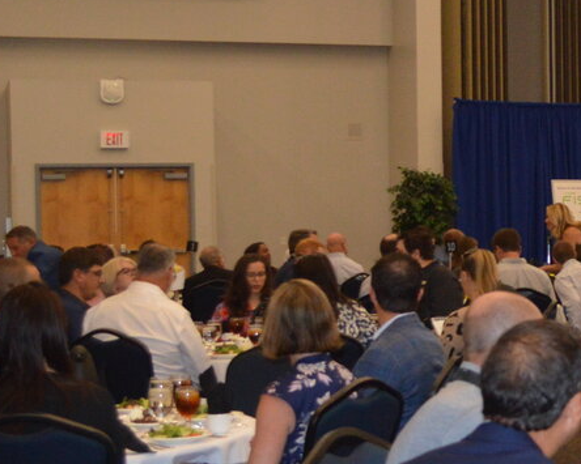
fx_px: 1633
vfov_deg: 16.2
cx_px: 858
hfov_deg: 18.1
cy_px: 216
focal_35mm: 95
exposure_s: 1/60
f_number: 3.8
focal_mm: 20
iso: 1100
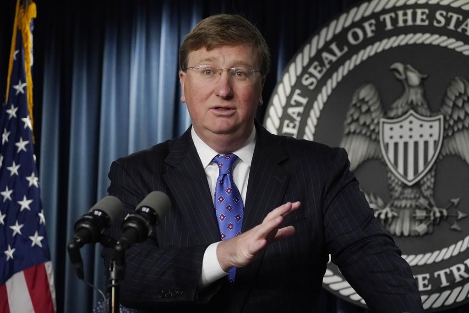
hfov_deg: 15.2
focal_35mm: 135
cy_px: 156
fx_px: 1759
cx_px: 234
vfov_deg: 10.2
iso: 8000
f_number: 5.6
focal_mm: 135
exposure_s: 1/500
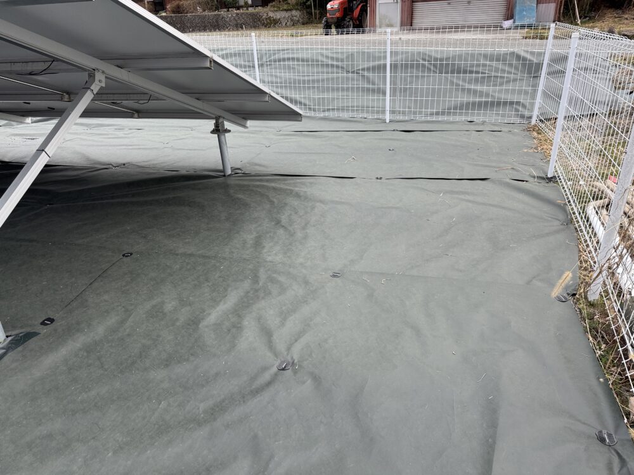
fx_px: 440
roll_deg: +3.5
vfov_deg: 56.8
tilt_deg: -25.7
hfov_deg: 71.6
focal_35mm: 24
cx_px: 317
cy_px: 238
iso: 80
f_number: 1.78
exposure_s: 1/700
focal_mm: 6.76
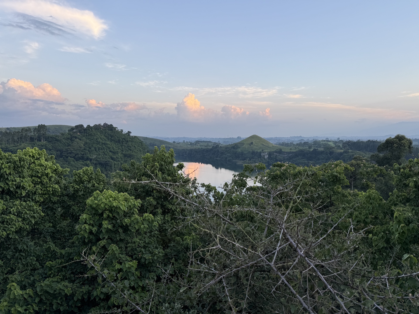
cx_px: 210
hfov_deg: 71.6
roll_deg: -0.3
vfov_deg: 56.8
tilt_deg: -4.5
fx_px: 291
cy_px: 157
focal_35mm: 24
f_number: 1.78
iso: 64
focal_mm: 6.76
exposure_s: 1/201
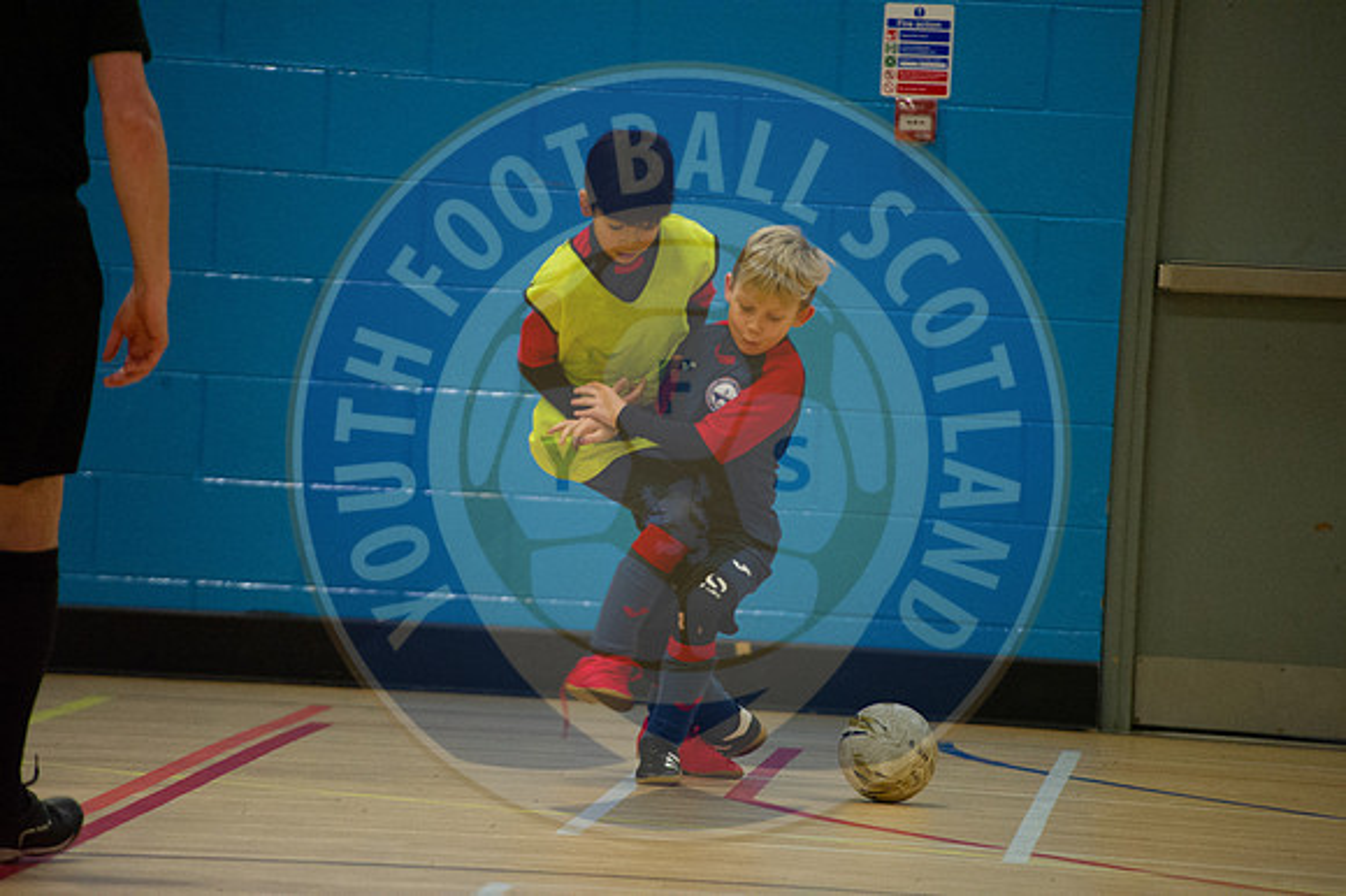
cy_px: 448
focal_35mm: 400
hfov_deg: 5.2
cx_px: 673
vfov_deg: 3.4
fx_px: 14946
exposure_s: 1/320
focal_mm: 400
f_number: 5.6
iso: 8000
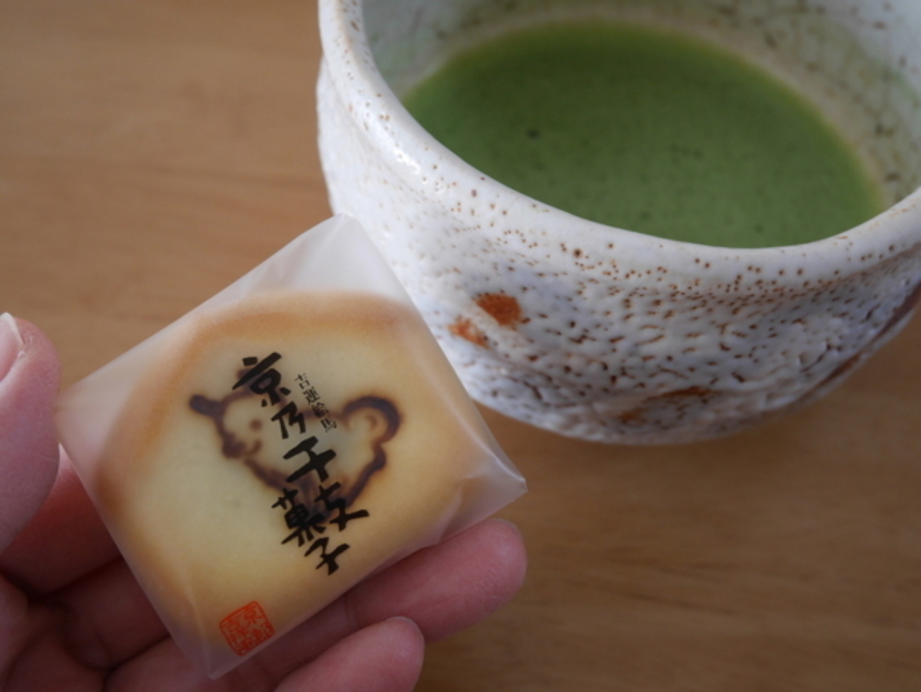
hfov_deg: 48.9
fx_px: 1012
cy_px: 346
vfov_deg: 37.8
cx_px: 460
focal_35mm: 38
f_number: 4.3
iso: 800
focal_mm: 19
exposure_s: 1/40
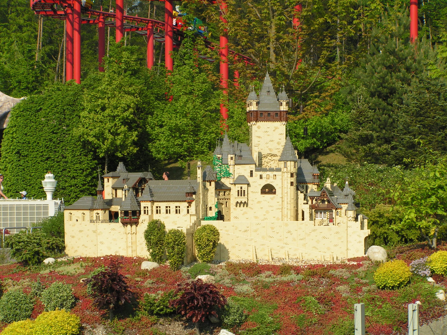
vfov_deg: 11.2
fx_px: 1705
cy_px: 168
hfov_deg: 14.9
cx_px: 224
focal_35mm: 132
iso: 50
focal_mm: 22
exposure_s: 1/250
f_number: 6.3
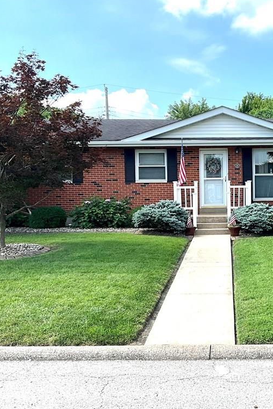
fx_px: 466
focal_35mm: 41
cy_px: 205
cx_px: 232
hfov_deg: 31.5
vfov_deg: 47.4
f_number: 1.8
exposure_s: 1/1195
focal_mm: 3
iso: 25
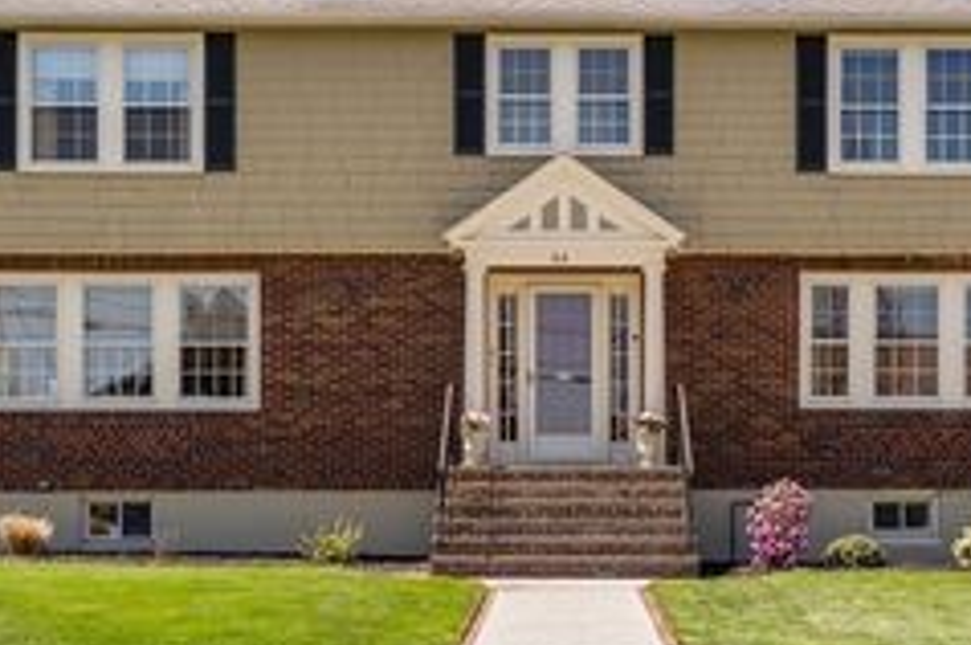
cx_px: 555
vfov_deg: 22.1
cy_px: 239
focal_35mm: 61
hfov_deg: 32.9
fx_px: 1643
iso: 250
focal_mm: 29
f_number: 4
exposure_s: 1/1600
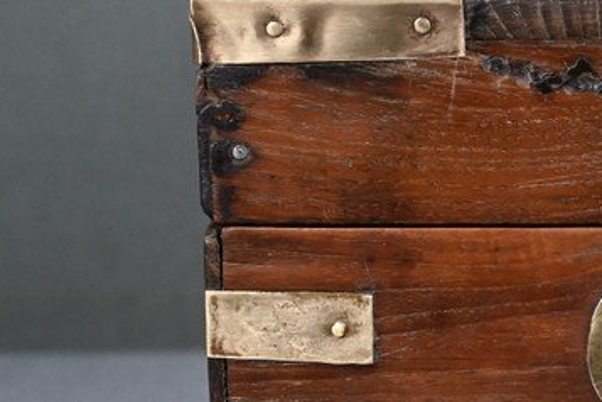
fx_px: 2358
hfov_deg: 14.1
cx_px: 750
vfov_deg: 9.7
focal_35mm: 141
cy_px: 368
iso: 2800
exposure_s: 1/125
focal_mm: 42
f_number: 5.6
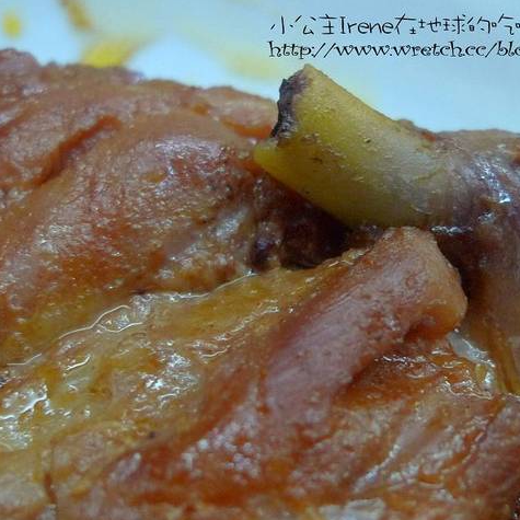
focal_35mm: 56
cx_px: 296
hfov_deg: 30.5
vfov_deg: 30.6
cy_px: 261
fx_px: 952
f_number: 2.1
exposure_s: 1/25
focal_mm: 5.4
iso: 400
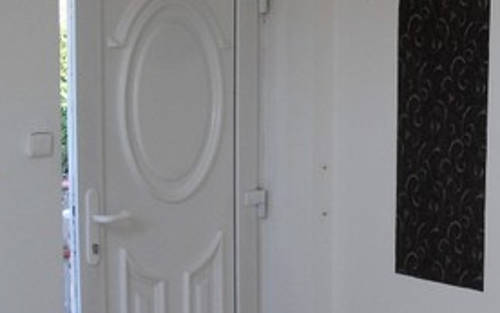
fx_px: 1173
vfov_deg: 15.1
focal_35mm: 86
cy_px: 251
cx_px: 534
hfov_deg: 22.8
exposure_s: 1/60
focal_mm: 6.3
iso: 100
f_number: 3.2
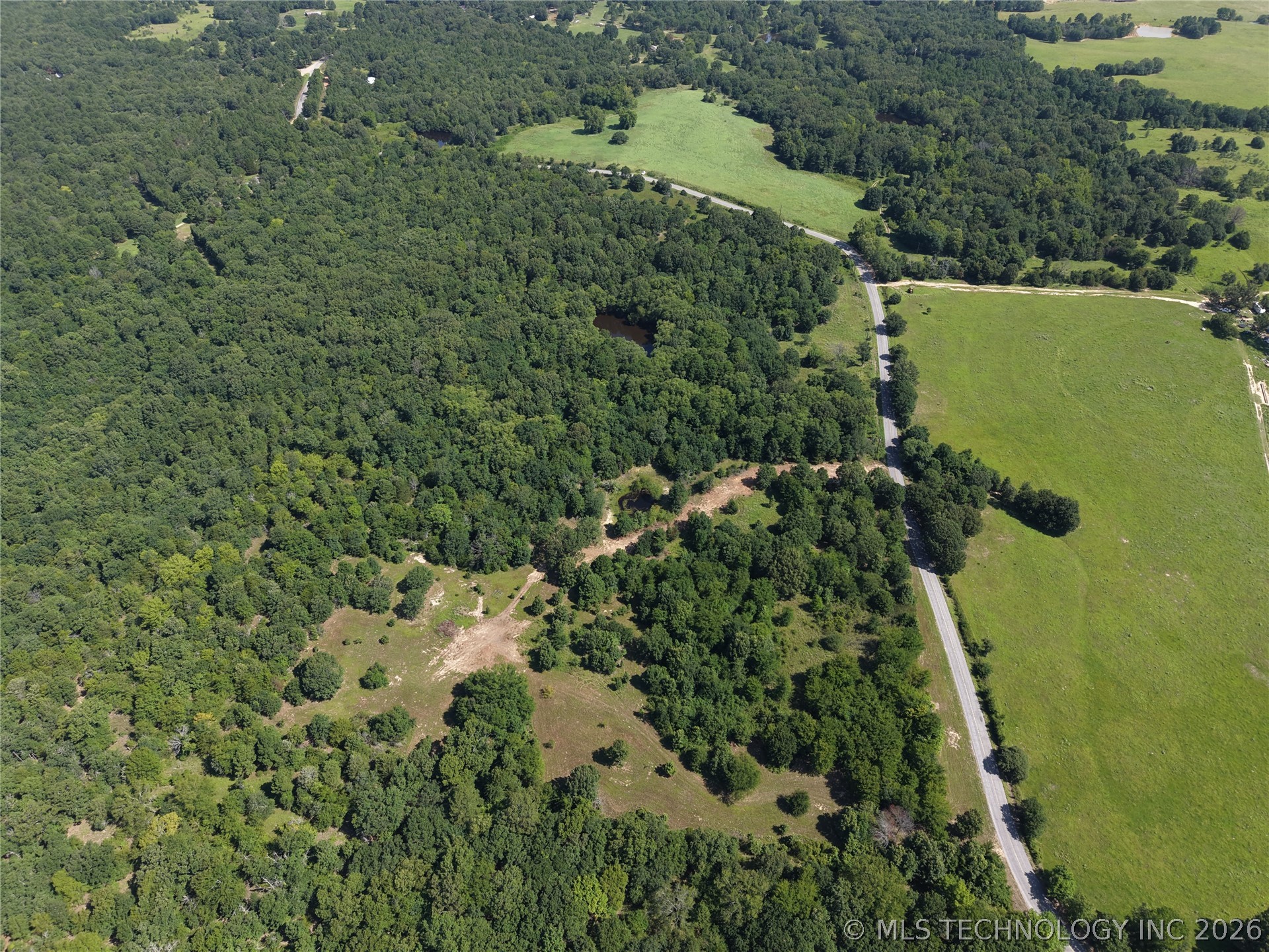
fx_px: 880
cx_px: 634
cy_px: 476
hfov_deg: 71.6
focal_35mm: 24
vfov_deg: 56.8
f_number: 1.8
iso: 100
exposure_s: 1/2000
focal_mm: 8.67
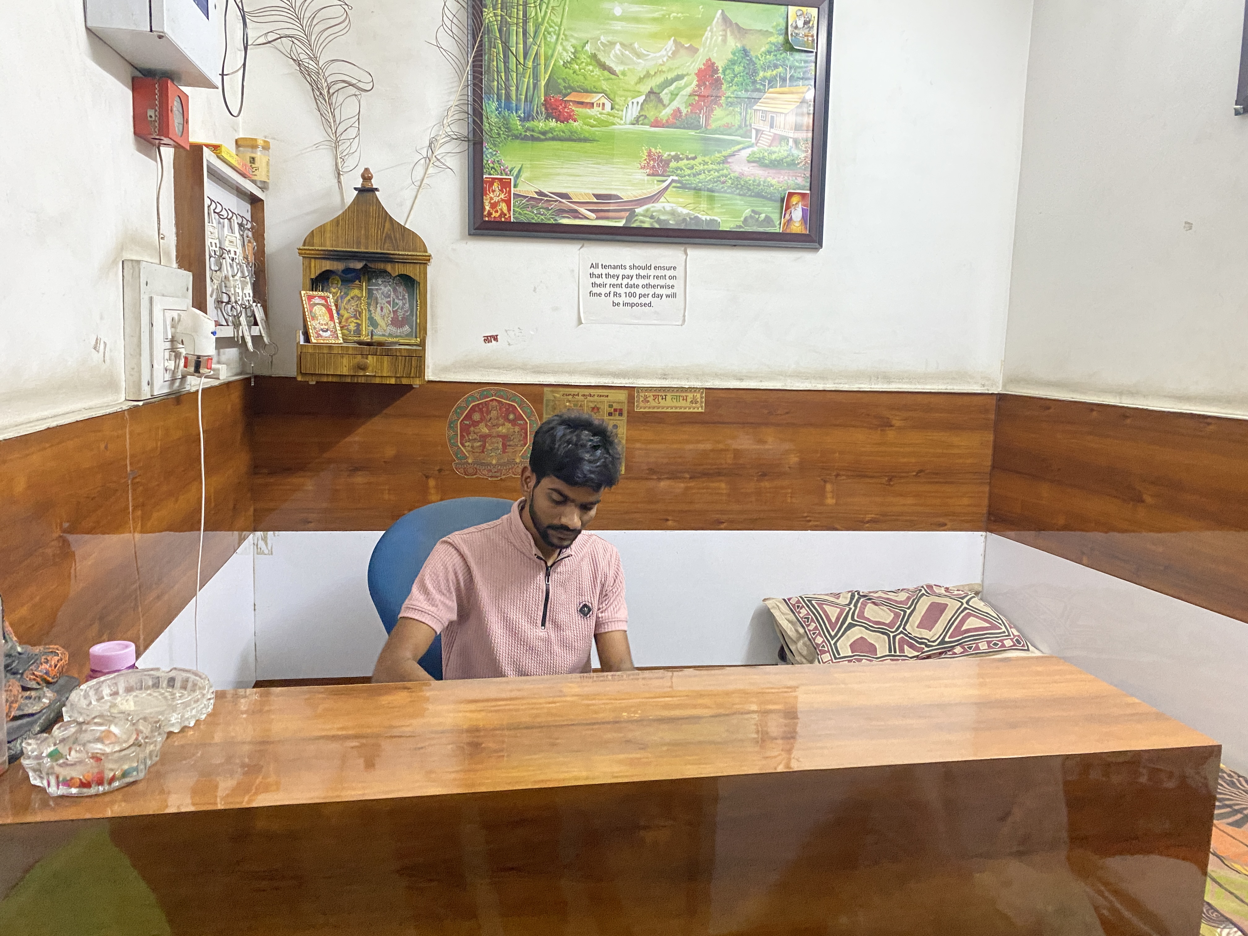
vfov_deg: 53.1
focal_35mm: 26
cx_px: 624
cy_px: 468
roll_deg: -1.7
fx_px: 937
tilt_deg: -8.0
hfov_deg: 67.3
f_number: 1.8
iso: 320
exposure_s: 1/50
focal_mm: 4.25
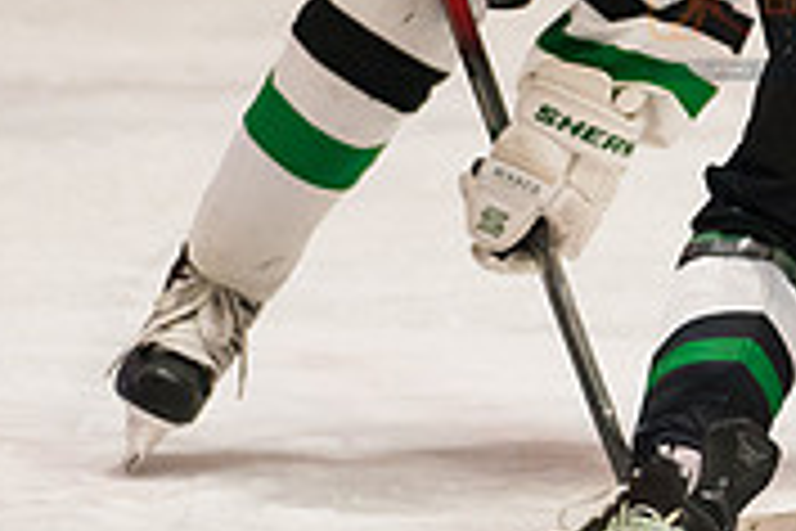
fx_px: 24210
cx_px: 950
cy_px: -79
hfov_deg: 1.9
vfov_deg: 1.3
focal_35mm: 1095
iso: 2000
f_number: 2.8
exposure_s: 1/1000
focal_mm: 150
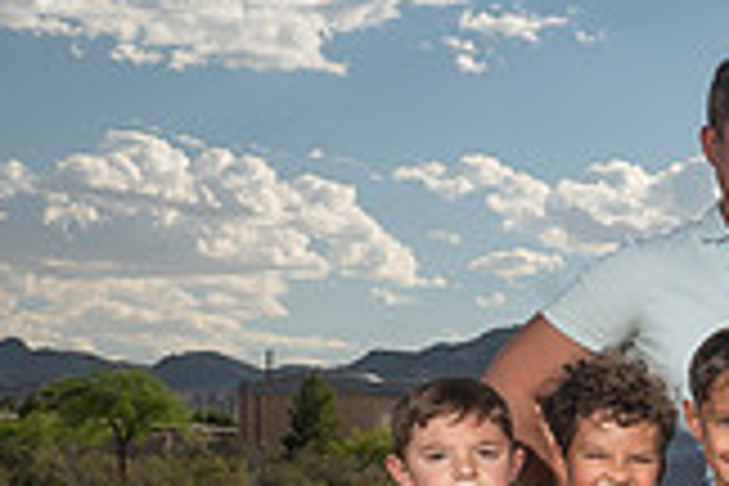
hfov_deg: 18.5
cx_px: 1084
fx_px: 1984
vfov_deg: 13.3
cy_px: 699
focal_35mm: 98
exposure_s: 1/250
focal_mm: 24
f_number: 8
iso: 100
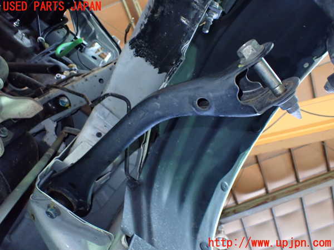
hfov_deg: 60.0
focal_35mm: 30
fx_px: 289
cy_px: 125
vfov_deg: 46.8
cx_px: 167
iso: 800
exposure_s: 1/30
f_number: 2.3
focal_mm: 5.4
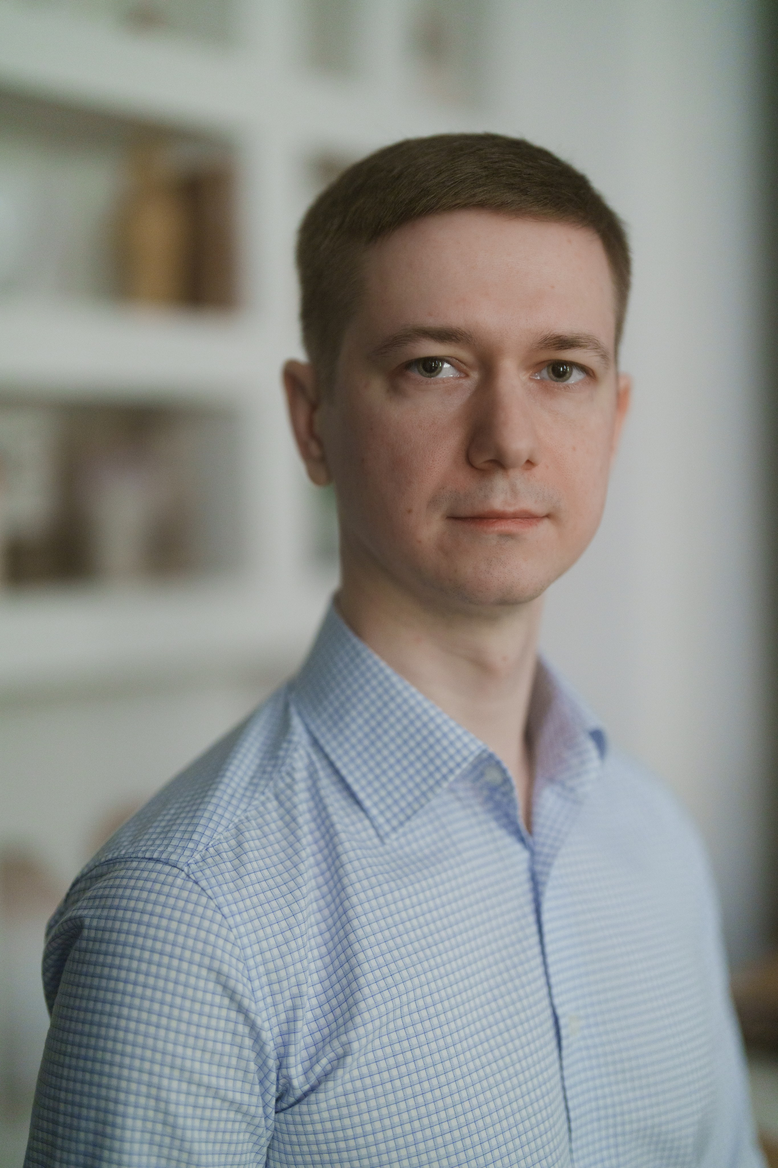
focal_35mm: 50
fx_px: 1621
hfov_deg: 27.0
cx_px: 389
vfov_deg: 39.6
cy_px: 584
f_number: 1.2
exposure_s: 1/160
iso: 1000
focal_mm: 50
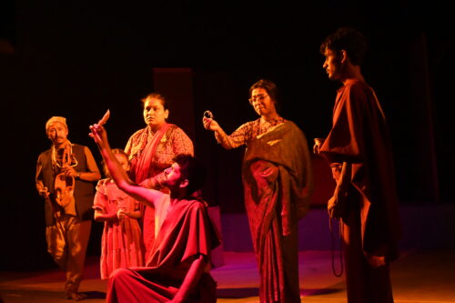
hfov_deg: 37.9
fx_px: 663
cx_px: 228
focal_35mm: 52
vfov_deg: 25.7
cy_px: 152
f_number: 5.3
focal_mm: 35
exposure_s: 1/60
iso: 7200
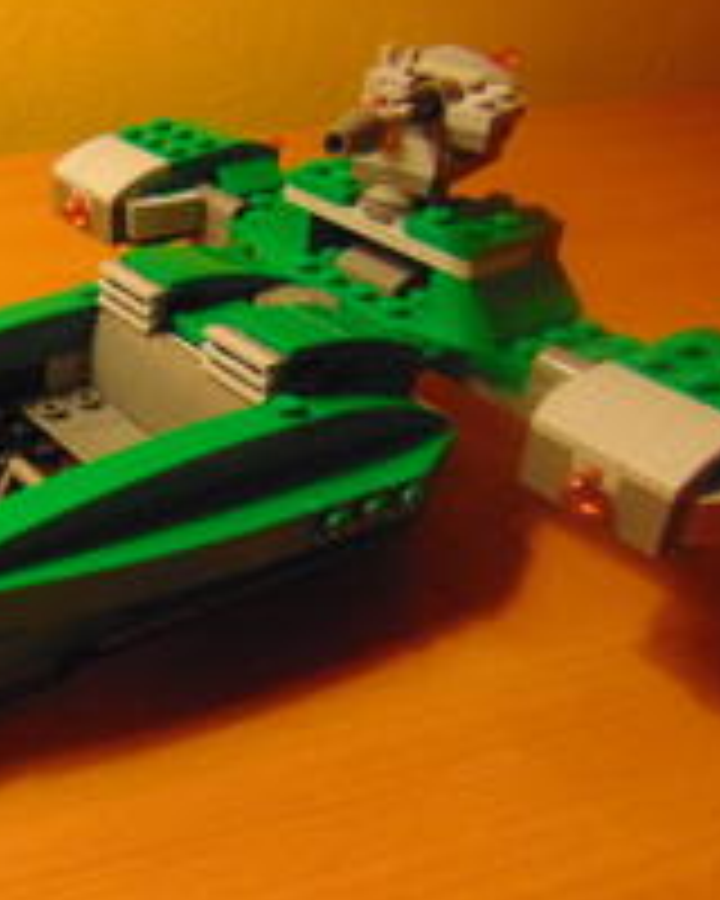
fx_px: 1172
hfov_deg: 32.1
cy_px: 472
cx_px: 45
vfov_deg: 42.0
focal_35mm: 44
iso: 320
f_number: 3
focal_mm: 4.5
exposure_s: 1/30
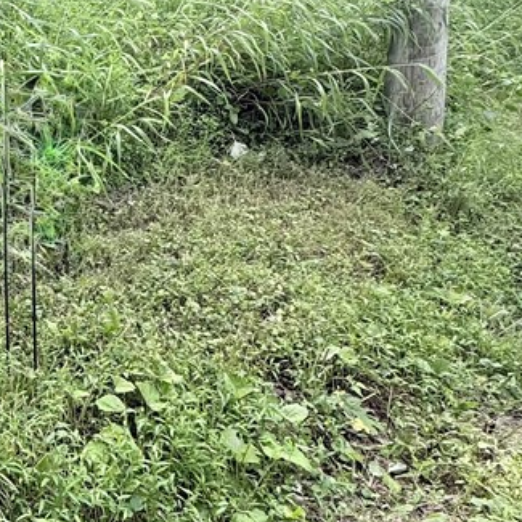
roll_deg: +1.9
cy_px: 239
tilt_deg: -9.2
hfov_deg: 35.5
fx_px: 665
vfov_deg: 42.8
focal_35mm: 39
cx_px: -74
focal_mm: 2.22
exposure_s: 1/290
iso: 50
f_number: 2.2
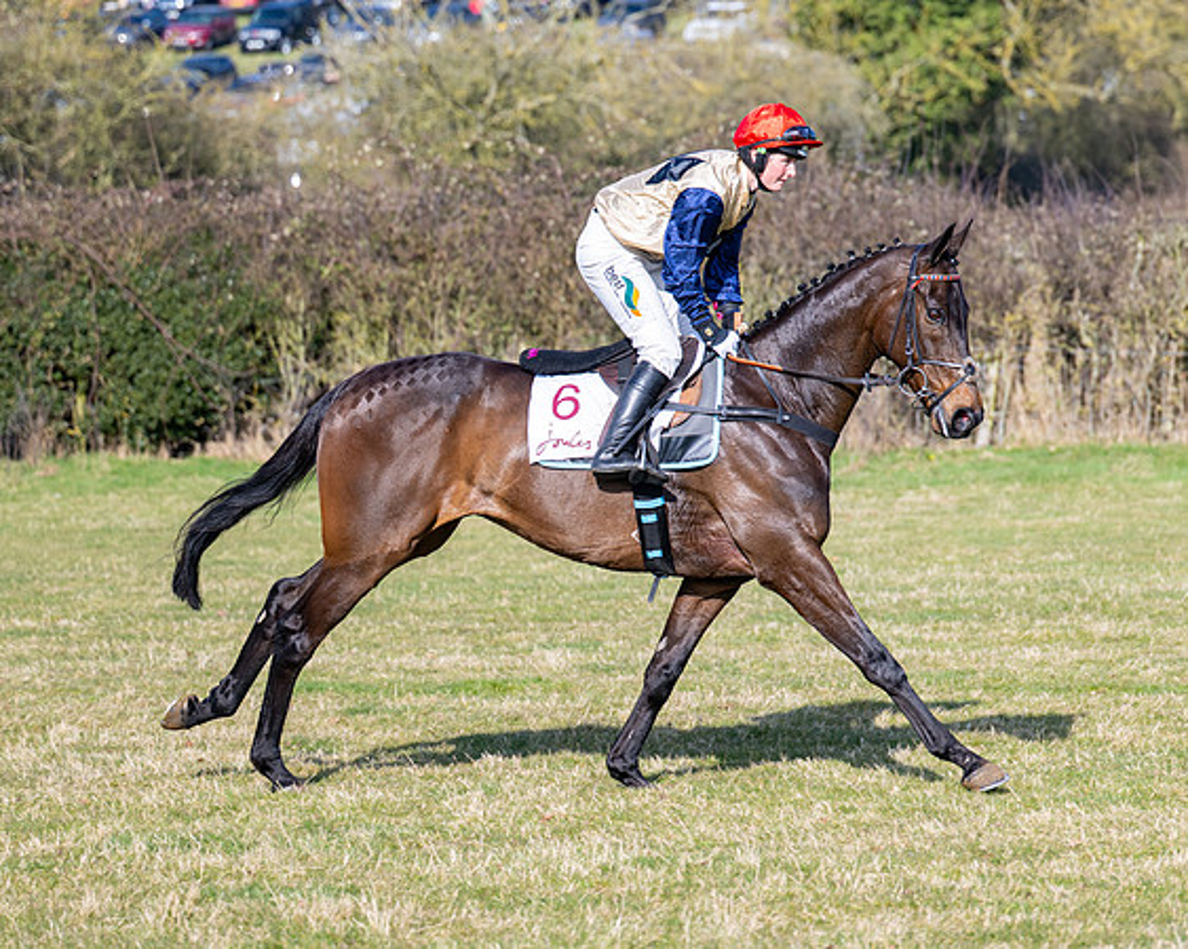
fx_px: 5654
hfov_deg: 12.0
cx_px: 678
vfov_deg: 9.6
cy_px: 475
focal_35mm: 161
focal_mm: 95
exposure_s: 1/1600
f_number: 2.8
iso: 100
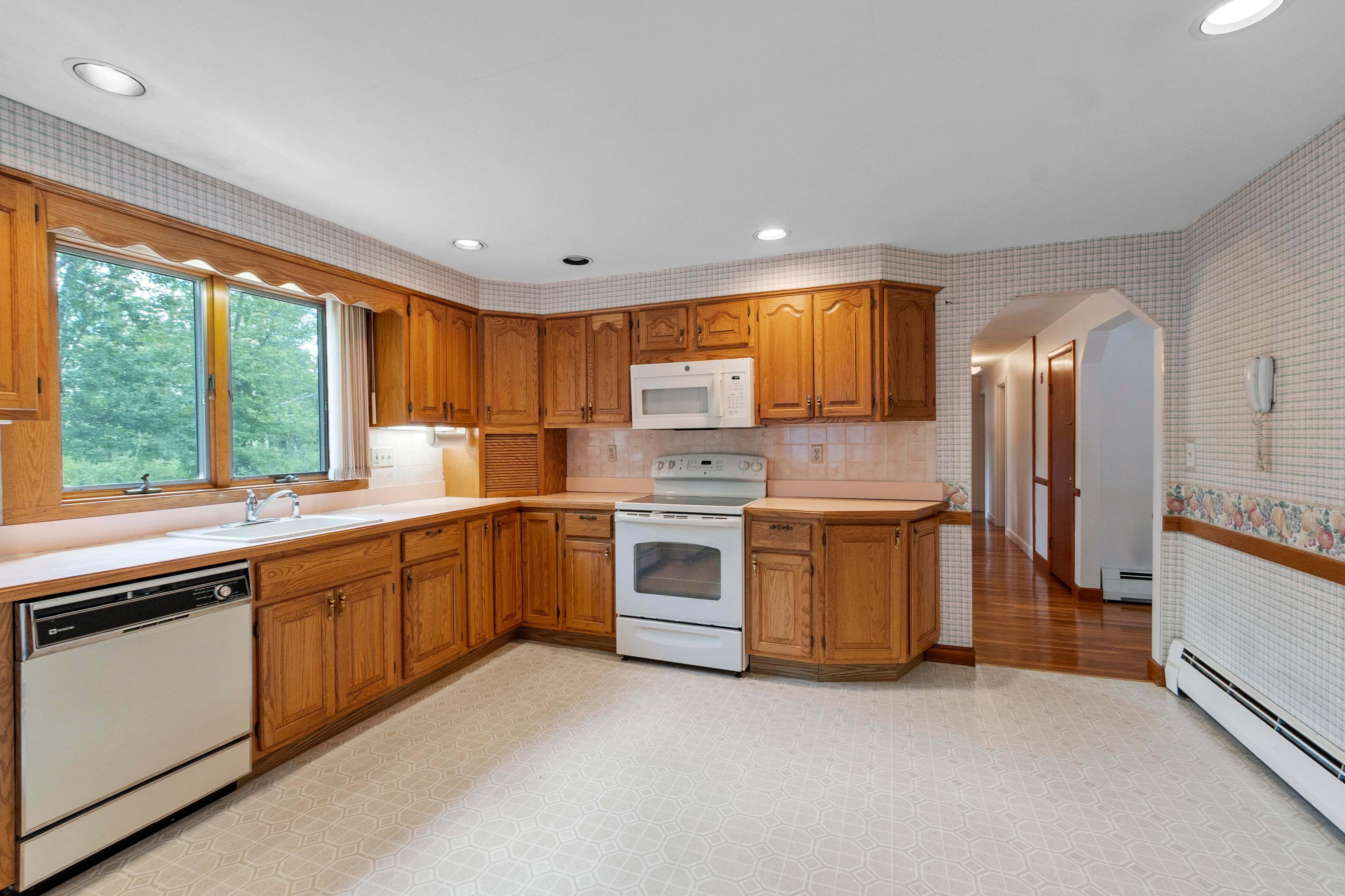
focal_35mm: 15
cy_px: 448
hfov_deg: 100.4
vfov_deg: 77.3
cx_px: 672
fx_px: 560
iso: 320
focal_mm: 10
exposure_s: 1
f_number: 8
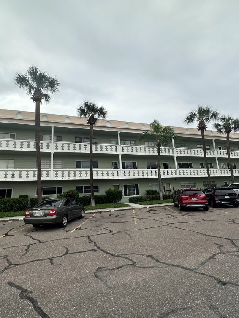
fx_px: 175
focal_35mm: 19
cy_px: 157
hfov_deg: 68.3
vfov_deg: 84.7
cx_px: 101
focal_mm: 2.22
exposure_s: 1/1473
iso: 40
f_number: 2.2
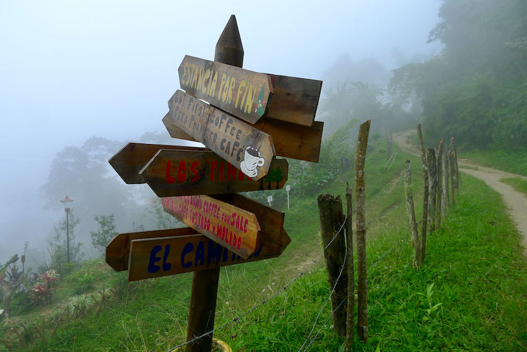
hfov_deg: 73.7
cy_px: 176
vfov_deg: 53.2
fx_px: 351
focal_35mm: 24
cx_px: 264
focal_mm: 5.1
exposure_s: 1/160
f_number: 2.8
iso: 80
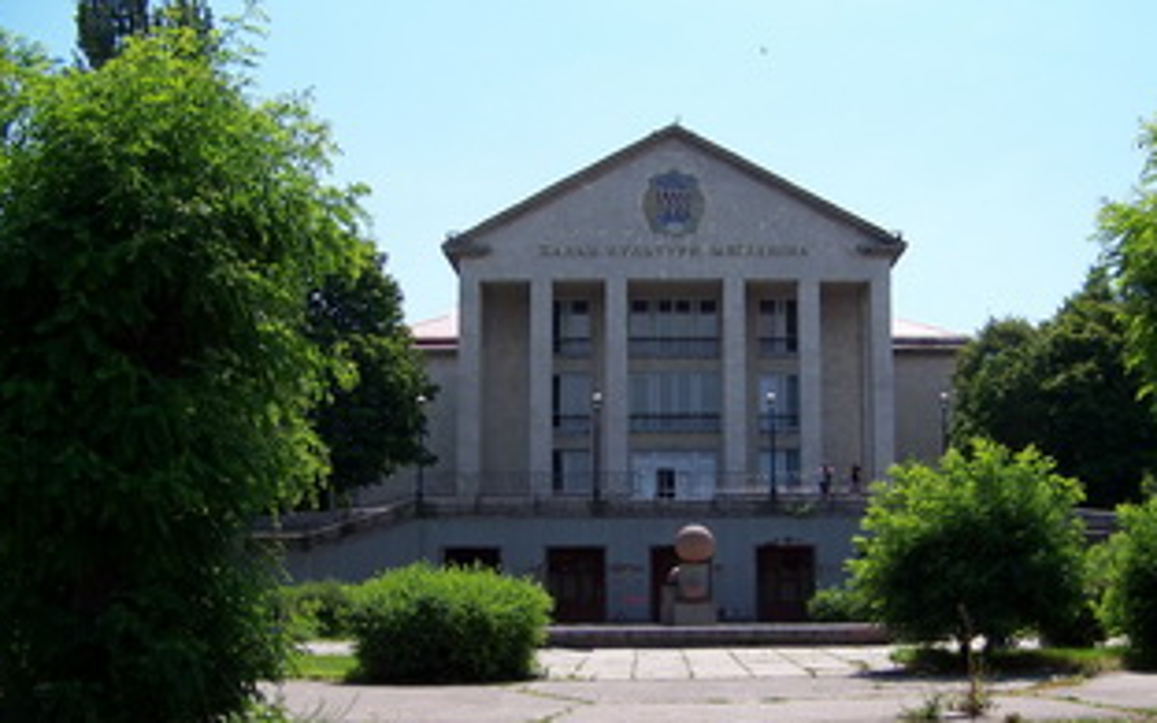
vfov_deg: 26.1
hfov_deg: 40.9
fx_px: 1545
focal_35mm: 49
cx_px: 686
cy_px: 519
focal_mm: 5.85
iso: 64
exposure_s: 1/1000
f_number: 2.8
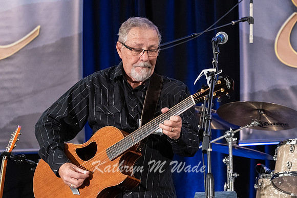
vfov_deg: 9.0
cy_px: 99
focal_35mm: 152
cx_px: 148
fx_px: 1254
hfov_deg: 13.5
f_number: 6.3
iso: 6400
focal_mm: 152
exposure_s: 1/160
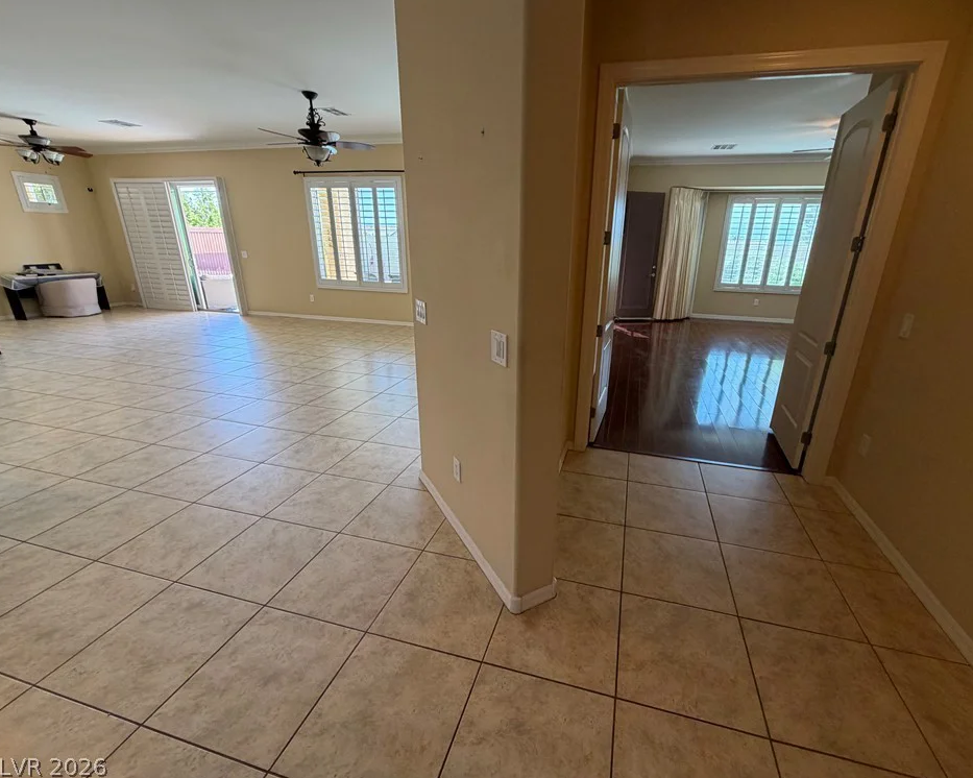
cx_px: 527
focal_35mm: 15
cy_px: 384
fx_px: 432
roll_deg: -1.7
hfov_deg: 96.6
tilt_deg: -19.1
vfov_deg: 84.0
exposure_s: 1/120
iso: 200
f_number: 2.2
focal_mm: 2.22
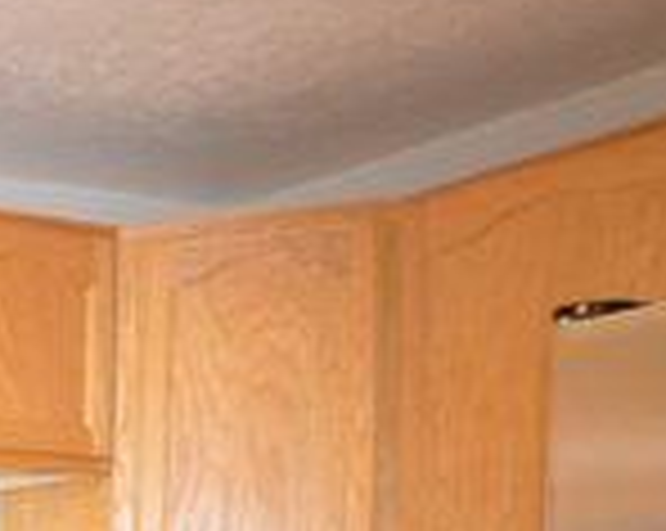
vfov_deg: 20.1
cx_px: -594
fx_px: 1378
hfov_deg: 19.1
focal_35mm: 70
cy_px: 680
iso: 1800
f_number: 3.5
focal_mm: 11.5
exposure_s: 1/60
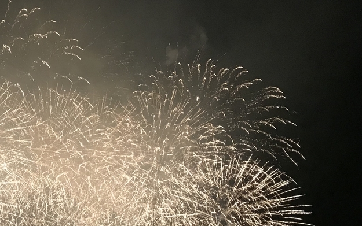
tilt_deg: +11.0
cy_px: 242
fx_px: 562
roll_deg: -1.6
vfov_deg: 21.7
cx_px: 19
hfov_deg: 33.3
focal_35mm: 57
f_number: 1.8
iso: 100
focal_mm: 3.99
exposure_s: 1/13
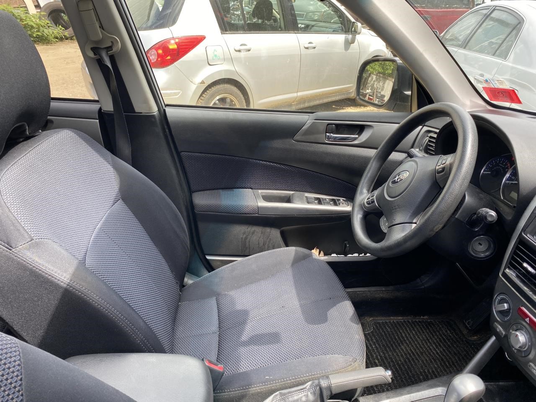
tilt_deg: -26.3
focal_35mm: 26
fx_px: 403
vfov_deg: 53.1
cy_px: 201
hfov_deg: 67.3
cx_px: 268
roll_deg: -0.5
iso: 32
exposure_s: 1/132
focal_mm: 4.25
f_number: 1.8
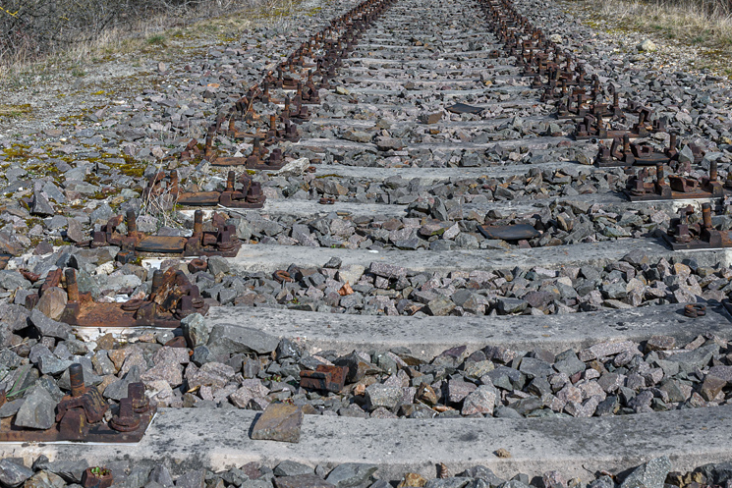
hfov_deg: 34.3
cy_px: 114
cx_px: 464
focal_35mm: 58
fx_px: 1179
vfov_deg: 23.1
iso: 200
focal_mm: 24
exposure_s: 1/320
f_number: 10
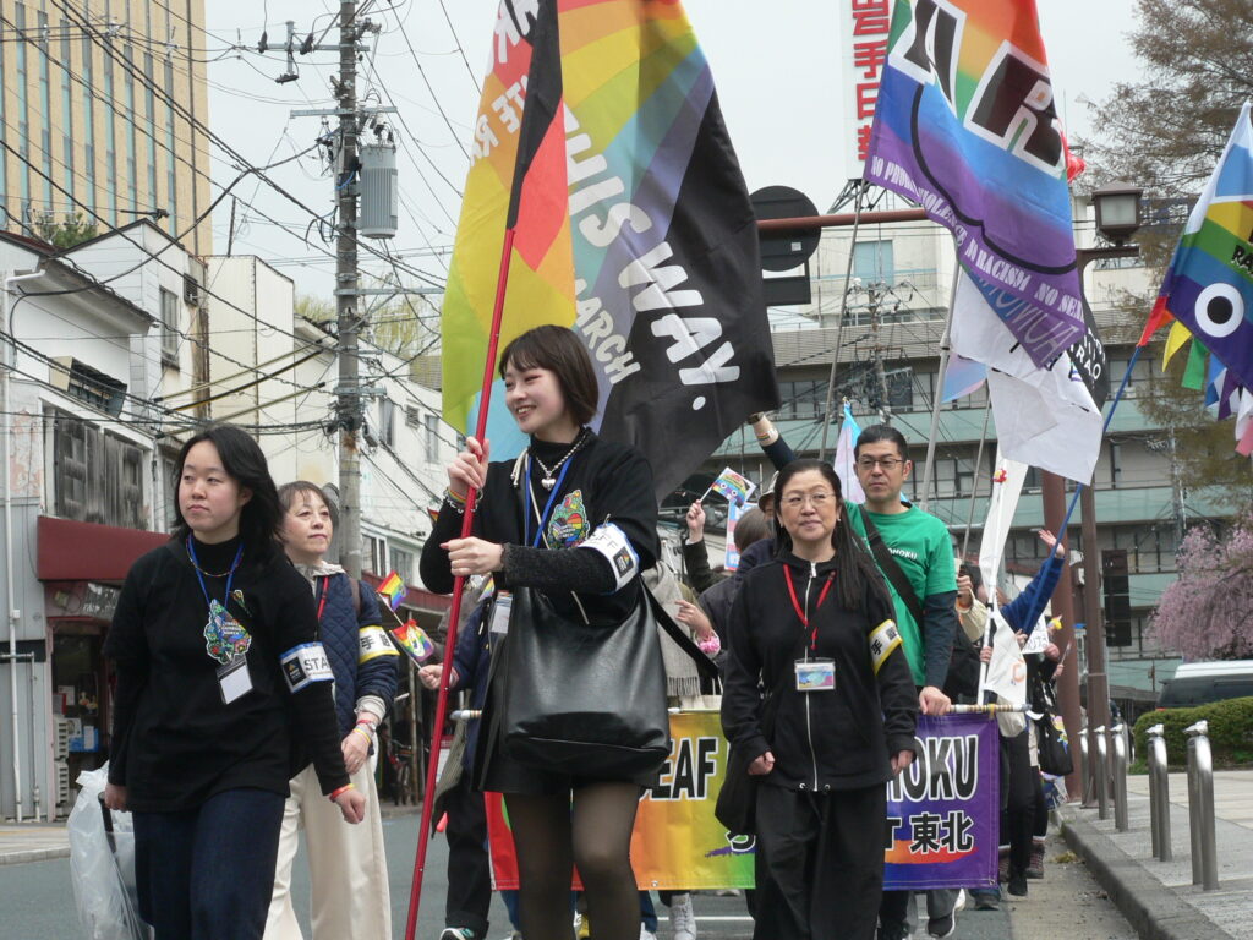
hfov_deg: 14.9
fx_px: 4778
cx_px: 626
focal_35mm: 132
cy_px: 470
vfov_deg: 11.2
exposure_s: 1/500
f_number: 3.2
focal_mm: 22.1
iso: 100
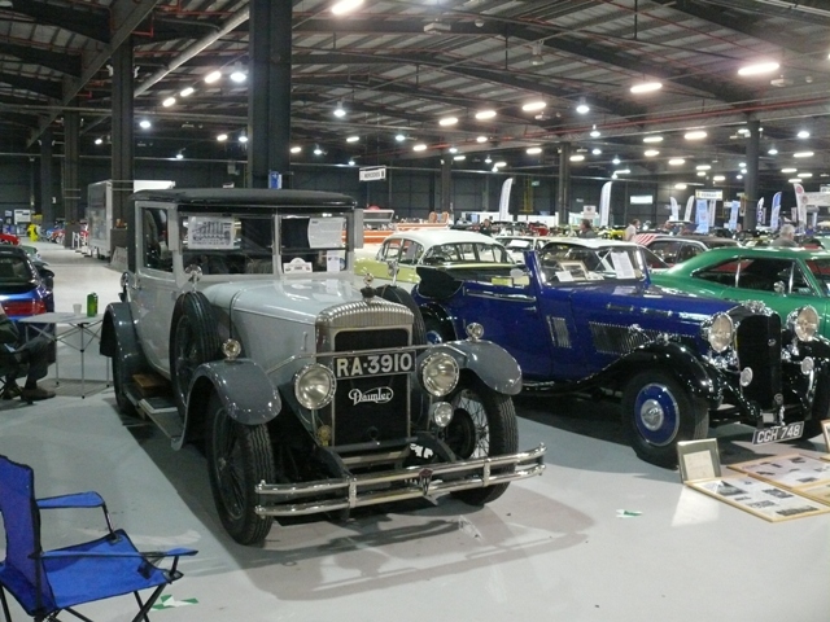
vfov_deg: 40.7
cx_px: 415
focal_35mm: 35
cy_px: 311
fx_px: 839
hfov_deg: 52.6
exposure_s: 1/25
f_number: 2.8
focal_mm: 7.4
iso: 800
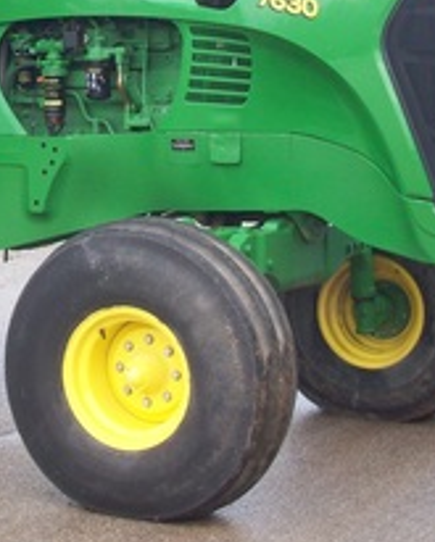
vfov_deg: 16.3
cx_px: 11
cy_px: 34
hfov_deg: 13.1
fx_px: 1865
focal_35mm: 116
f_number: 3
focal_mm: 7.6
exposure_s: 1/137
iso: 80
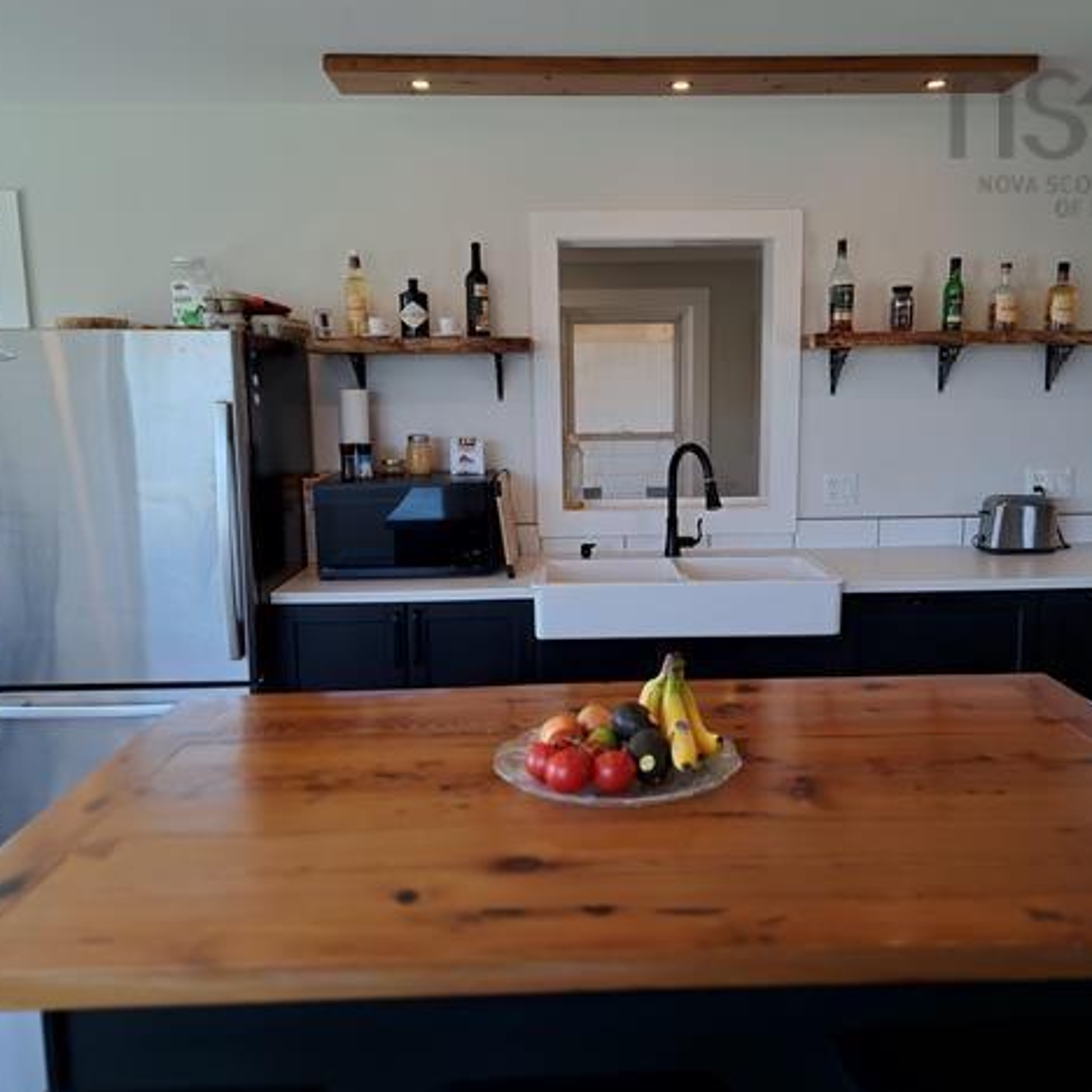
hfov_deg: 55.5
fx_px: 1035
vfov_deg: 55.6
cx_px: 600
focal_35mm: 29
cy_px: 548
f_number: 1.8
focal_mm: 5.23
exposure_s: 1/60
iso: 50
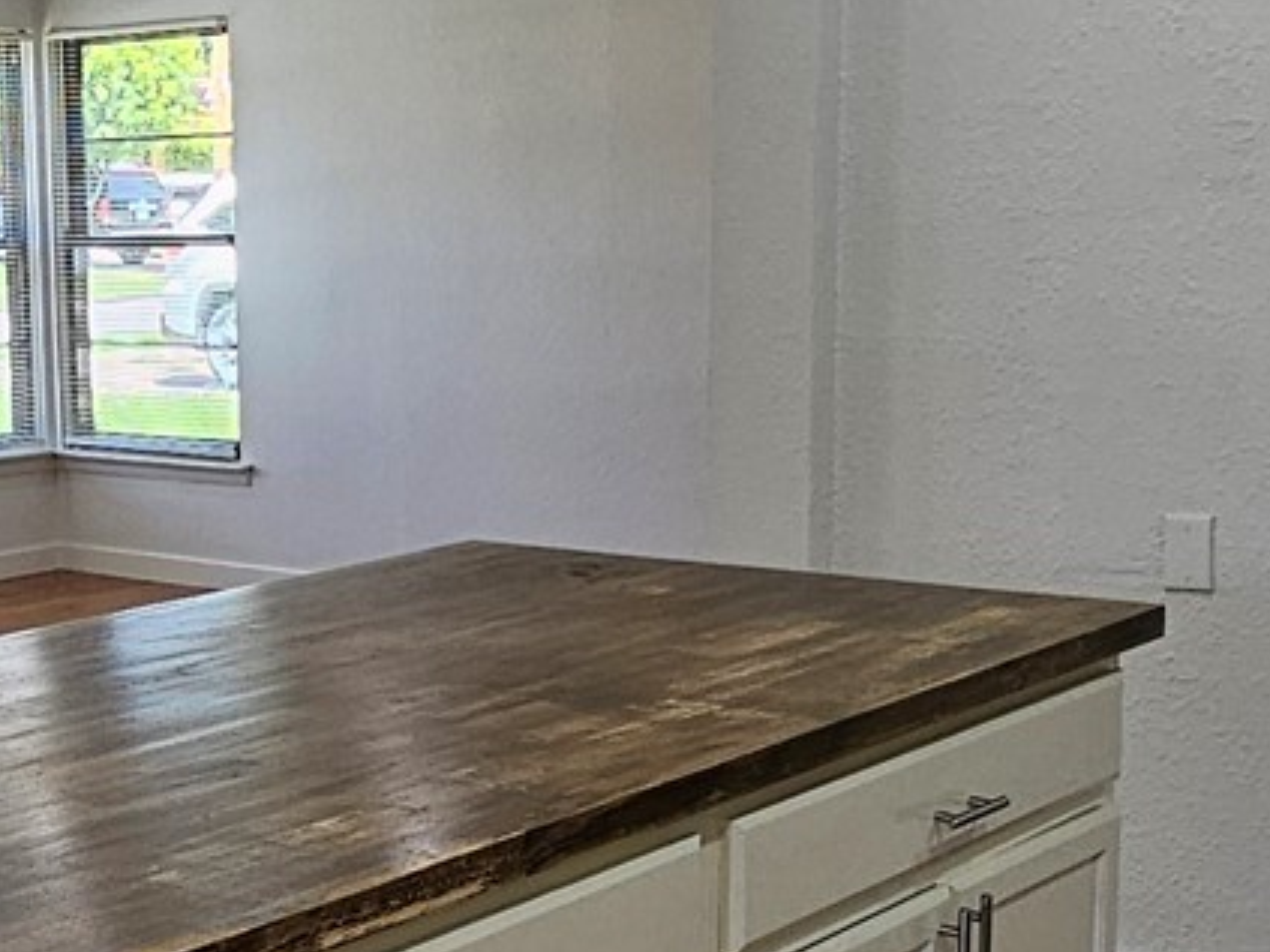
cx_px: 189
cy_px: 697
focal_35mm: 63
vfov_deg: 23.1
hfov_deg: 29.7
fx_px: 2311
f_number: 2.2
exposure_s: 1/120
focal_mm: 2.2
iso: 80
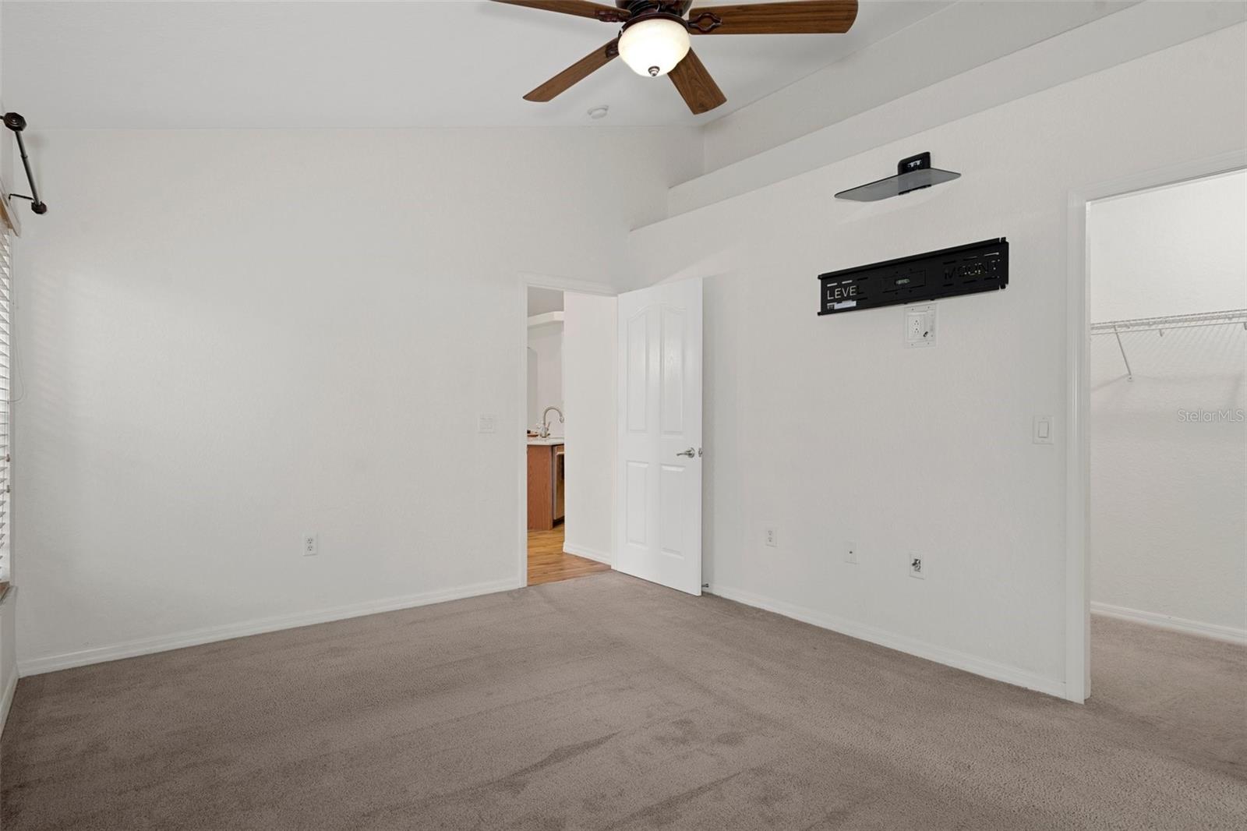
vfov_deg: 67.4
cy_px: 416
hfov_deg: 90.0
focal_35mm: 18
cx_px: 624
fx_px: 623
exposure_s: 1.6
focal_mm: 18
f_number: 8
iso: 320
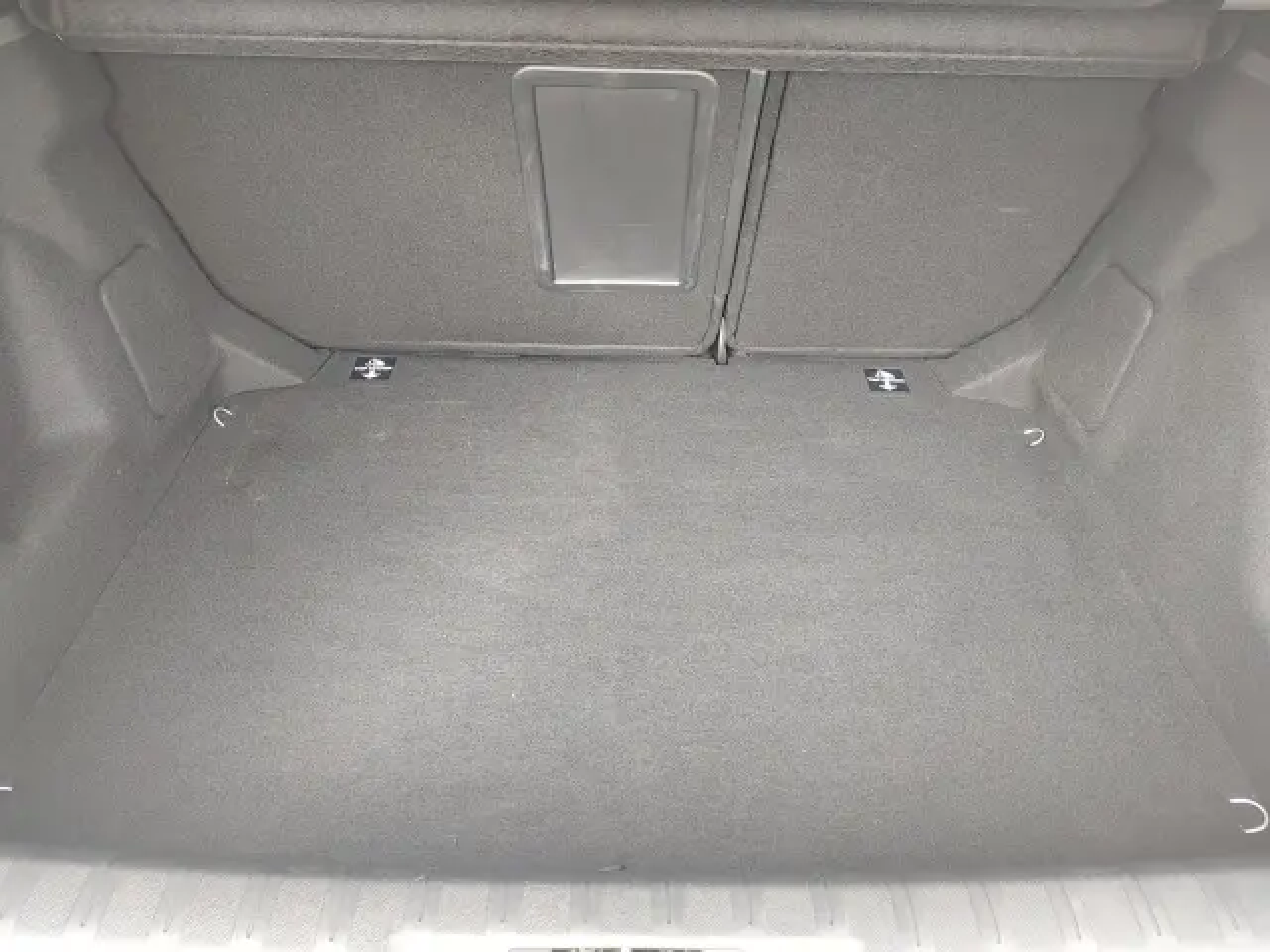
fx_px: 844
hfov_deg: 73.9
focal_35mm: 23
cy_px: 476
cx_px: 635
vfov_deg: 58.9
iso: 195
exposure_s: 1/50
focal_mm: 5.56
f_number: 1.8
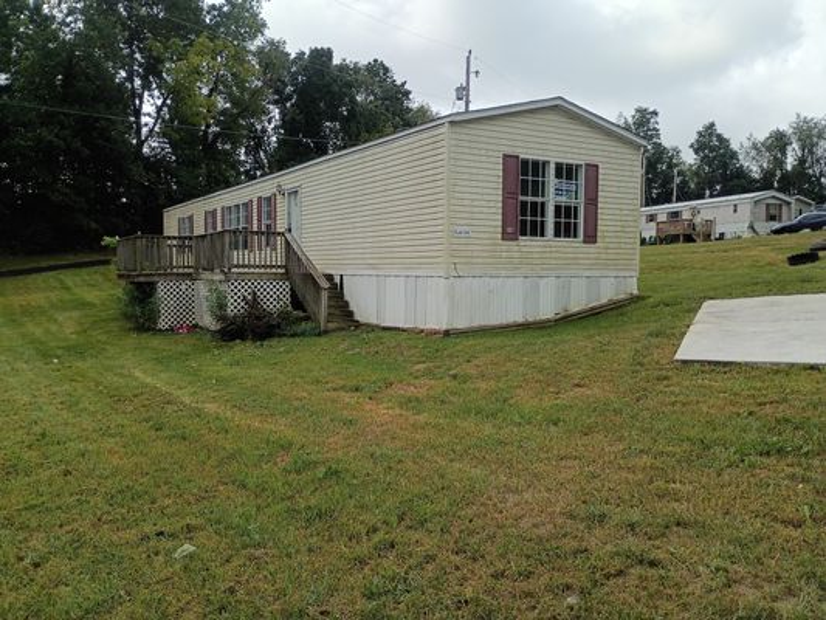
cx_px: 413
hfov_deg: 61.6
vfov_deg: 48.2
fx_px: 692
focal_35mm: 29
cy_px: 310
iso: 100
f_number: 1.8
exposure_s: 1/839
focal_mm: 4.27
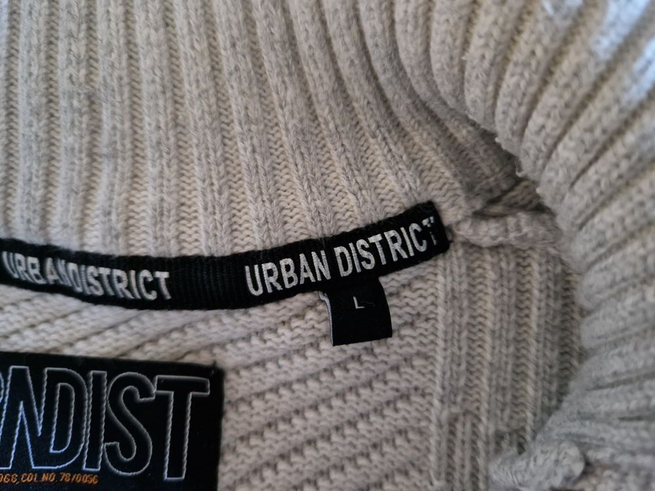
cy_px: 246
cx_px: 328
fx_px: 435
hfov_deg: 73.9
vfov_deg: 58.9
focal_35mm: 23
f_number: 1.8
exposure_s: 1/25
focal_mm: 5.4
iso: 1250
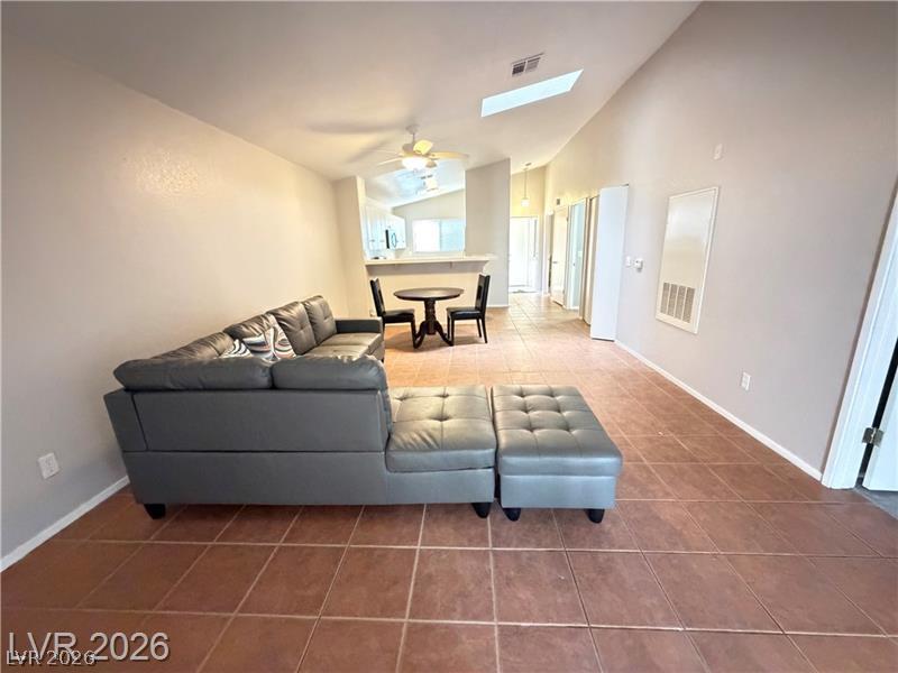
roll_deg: +2.2
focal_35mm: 14
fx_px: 363
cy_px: 336
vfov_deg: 85.7
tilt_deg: -14.3
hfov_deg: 102.1
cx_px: 449
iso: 1600
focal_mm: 2.22
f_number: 2.2
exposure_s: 1/30
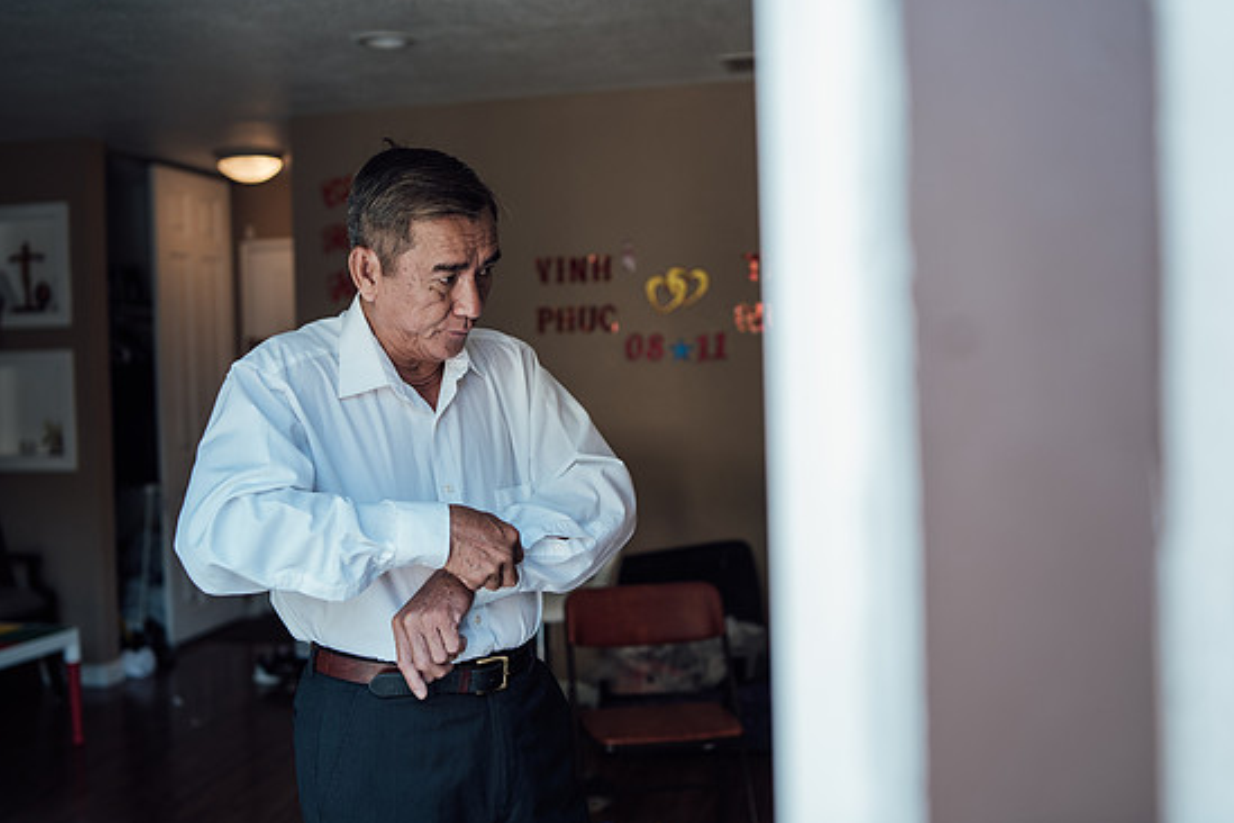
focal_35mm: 37
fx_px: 1268
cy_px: 392
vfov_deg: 35.9
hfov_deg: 51.9
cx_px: 616
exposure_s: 1/320
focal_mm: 35
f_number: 2
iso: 320
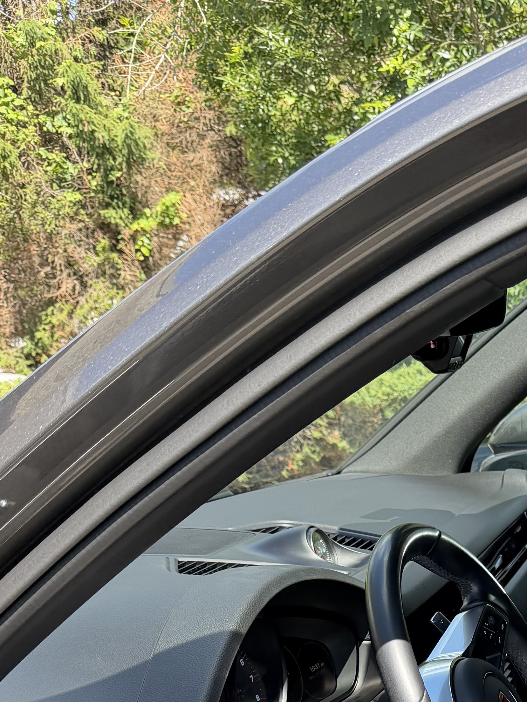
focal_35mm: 62
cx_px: 618
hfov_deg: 22.0
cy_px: 803
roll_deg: +5.7
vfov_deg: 28.0
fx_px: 1259
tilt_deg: -21.8
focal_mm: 6.76
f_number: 1.78
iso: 100
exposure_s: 1/765
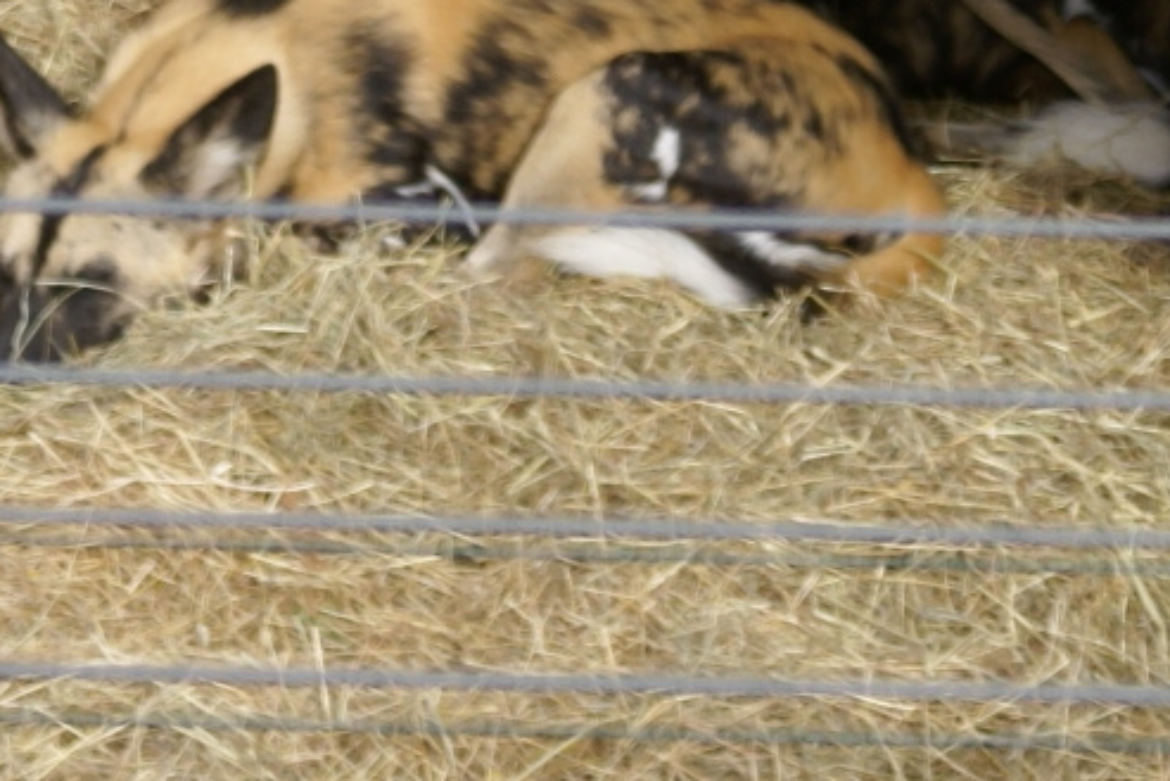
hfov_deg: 5.0
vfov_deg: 3.4
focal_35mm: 409
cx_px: 767
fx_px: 13296
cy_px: 59
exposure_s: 1/125
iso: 100
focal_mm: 70
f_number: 5.6
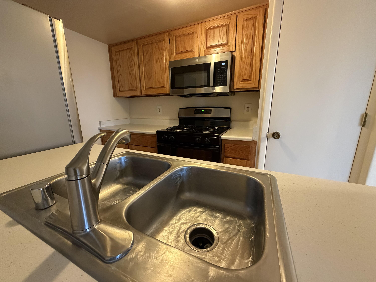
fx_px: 152
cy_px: 141
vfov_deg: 85.7
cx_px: 188
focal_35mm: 14
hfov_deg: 102.1
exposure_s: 1/60
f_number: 2.2
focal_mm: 2.22
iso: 640
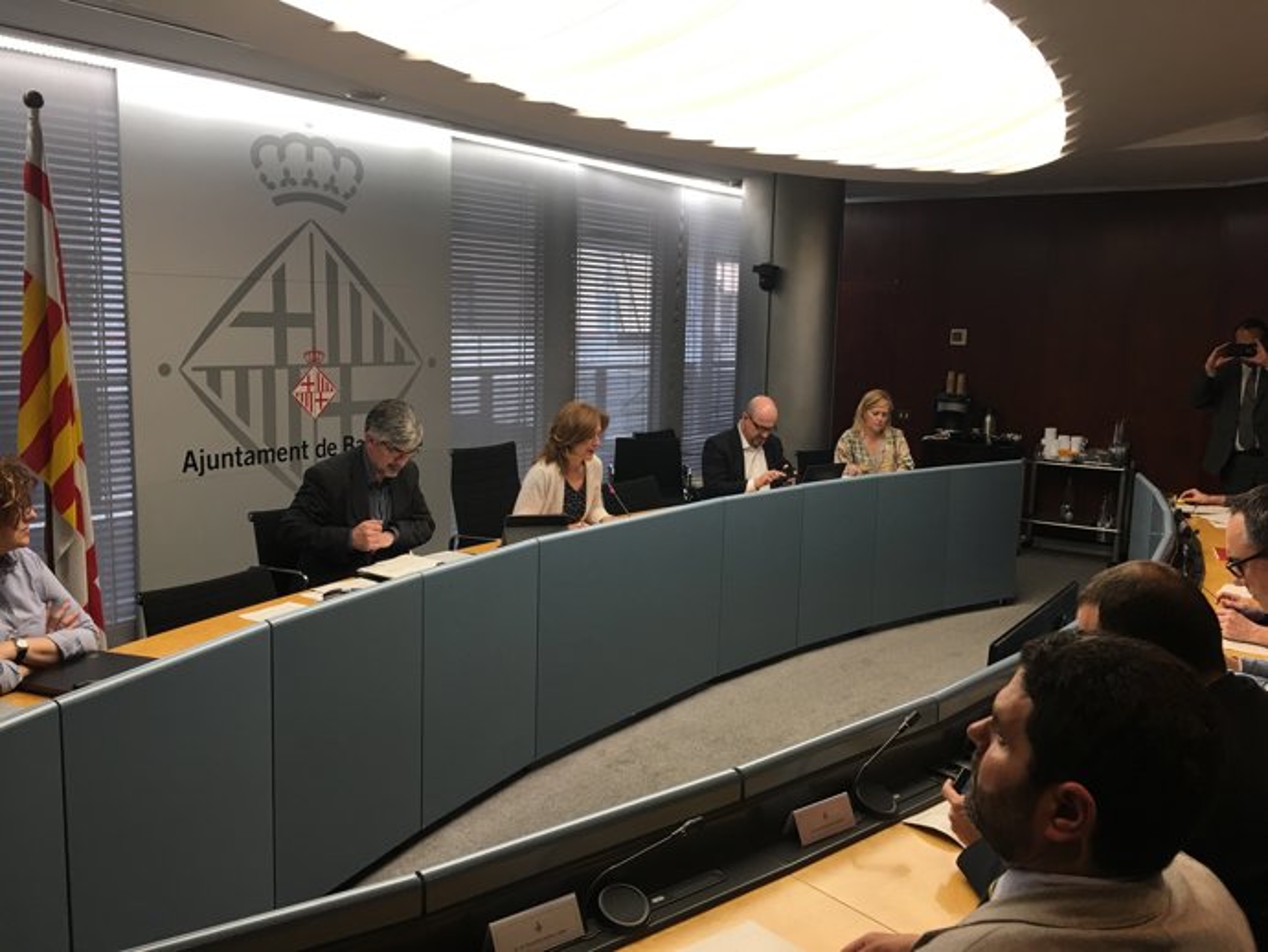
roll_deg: -2.0
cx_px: 634
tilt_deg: -6.9
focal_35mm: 29
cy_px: 476
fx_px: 1063
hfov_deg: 61.6
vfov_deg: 48.3
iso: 40
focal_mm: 4.15
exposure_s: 1/33
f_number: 2.2
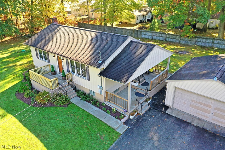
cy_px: 75
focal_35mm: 28
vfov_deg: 46.4
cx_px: 112
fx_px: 175
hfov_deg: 65.5
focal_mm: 10.26
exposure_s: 1/80
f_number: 4
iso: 100
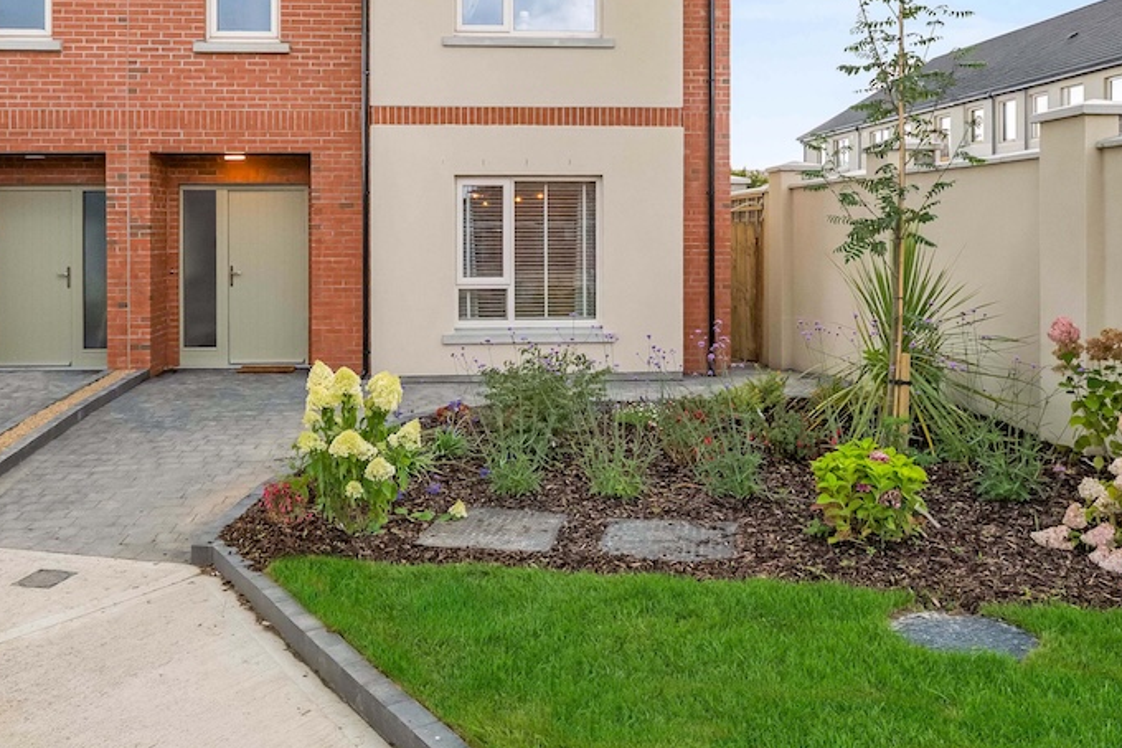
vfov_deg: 42.6
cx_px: 493
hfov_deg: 61.7
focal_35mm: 30
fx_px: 935
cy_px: 216
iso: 640
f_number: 6.3
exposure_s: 1/200
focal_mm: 17
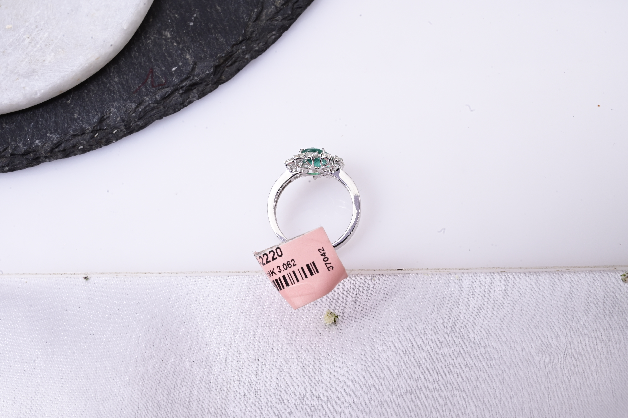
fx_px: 1220
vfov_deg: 19.4
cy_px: 209
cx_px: 314
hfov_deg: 28.9
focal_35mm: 70
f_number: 22
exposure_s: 1/60
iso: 640
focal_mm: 70
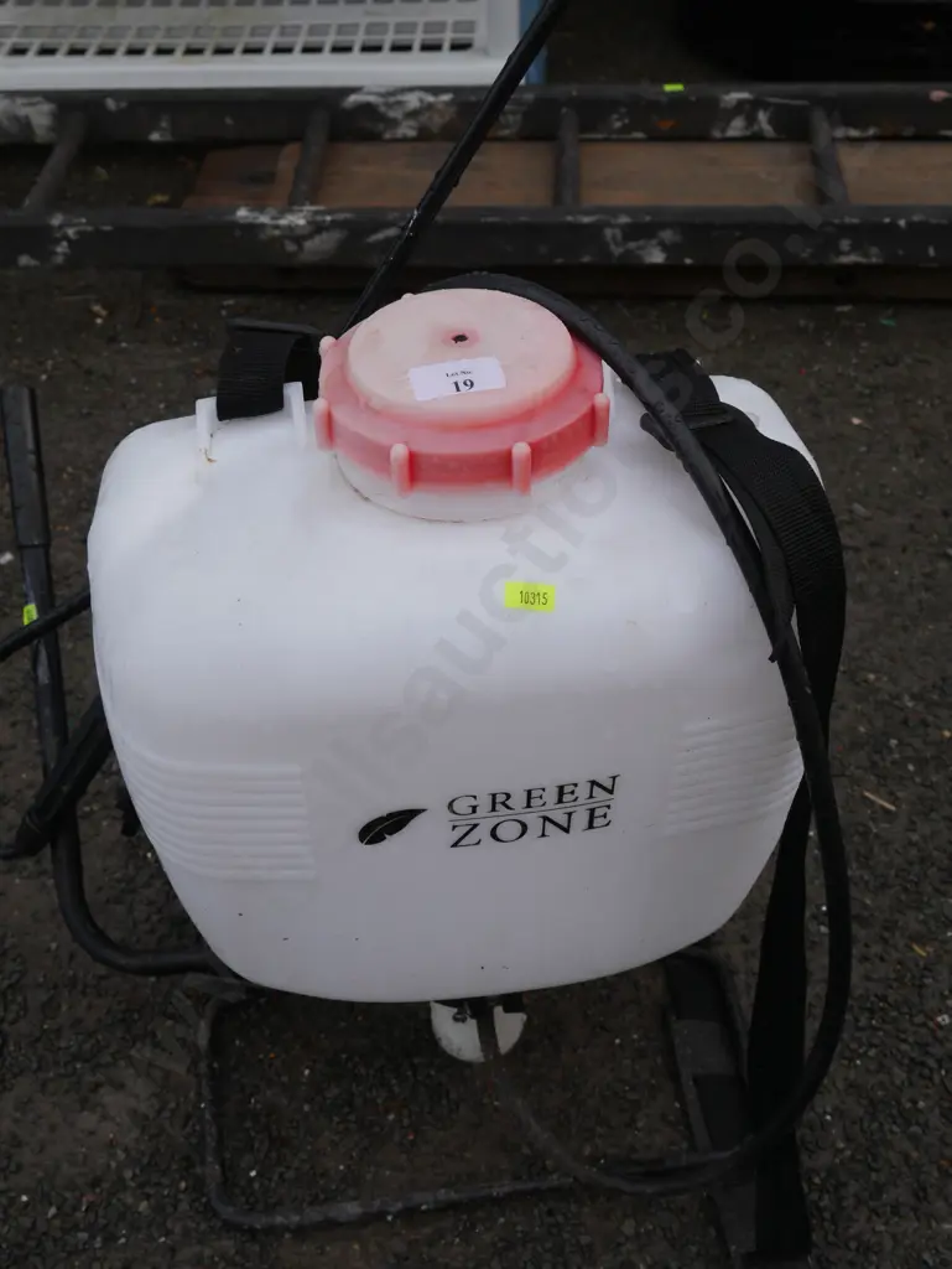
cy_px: 634
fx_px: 1612
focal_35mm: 44
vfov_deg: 42.9
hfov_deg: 32.9
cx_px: 476
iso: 200
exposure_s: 1/200
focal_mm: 22
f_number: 7.1
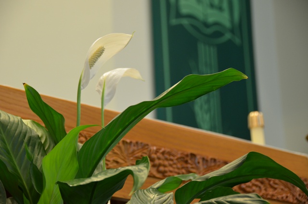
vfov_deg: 11.1
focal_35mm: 123
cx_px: 154
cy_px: 102
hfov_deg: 16.7
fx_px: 1050
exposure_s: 1/30
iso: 1250
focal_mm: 82
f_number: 5
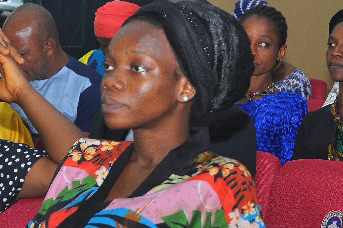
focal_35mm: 170
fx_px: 1618
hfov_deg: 12.1
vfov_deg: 8.0
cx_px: 194
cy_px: 189
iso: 400
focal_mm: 55
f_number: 5.6
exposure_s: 1/100
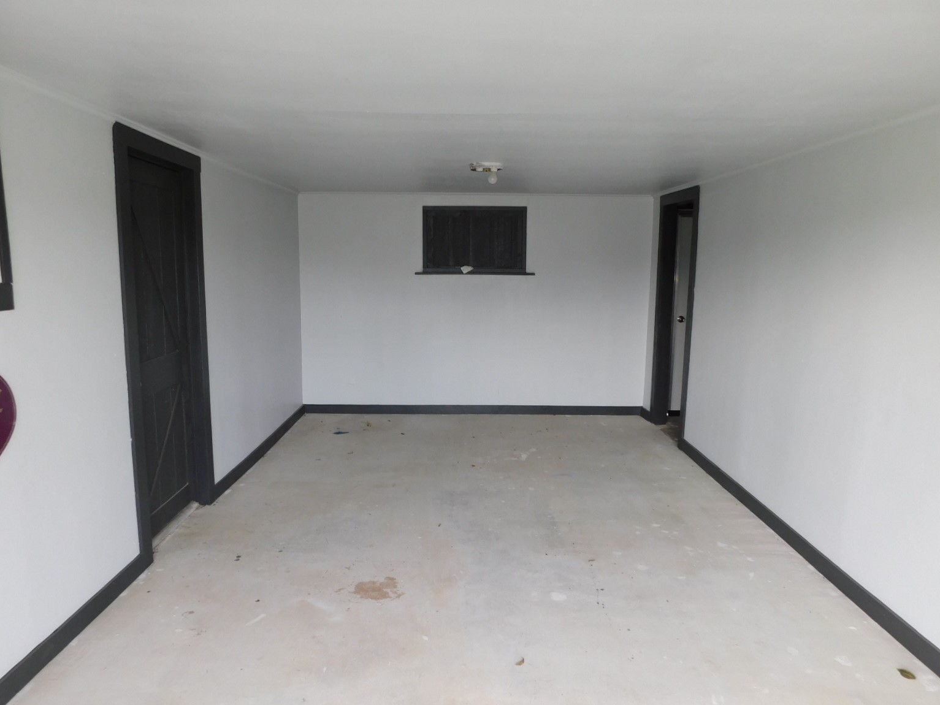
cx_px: 460
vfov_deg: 56.8
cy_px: 358
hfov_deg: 71.6
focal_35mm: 24
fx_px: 652
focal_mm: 4
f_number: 3
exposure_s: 1/40
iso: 125
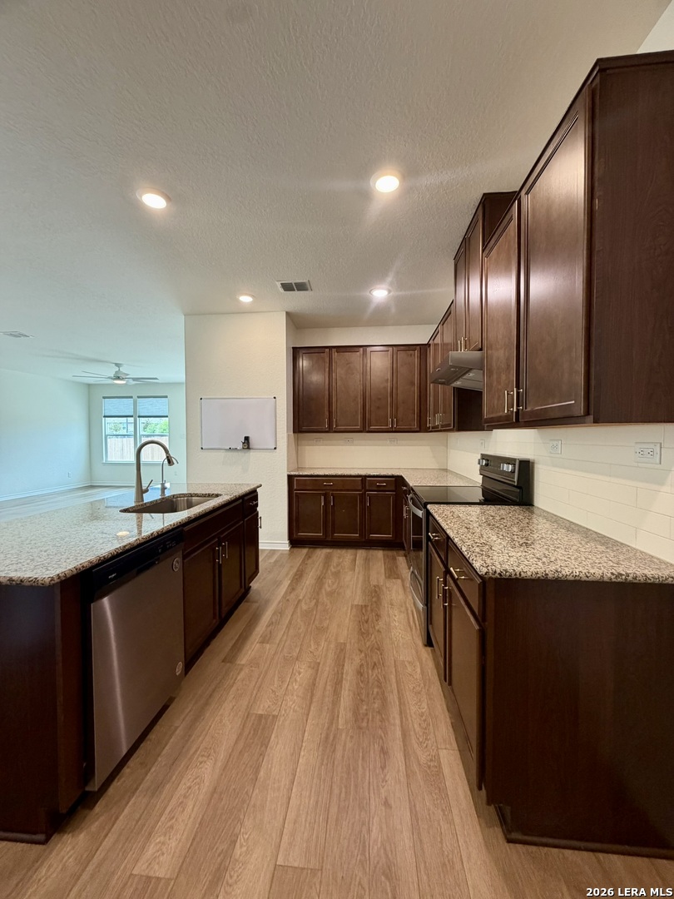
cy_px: 450
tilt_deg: -1.3
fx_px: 363
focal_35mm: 14
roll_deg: -0.2
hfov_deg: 85.7
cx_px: 337
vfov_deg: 102.1
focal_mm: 2.22
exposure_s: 1/60
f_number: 2.2
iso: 200
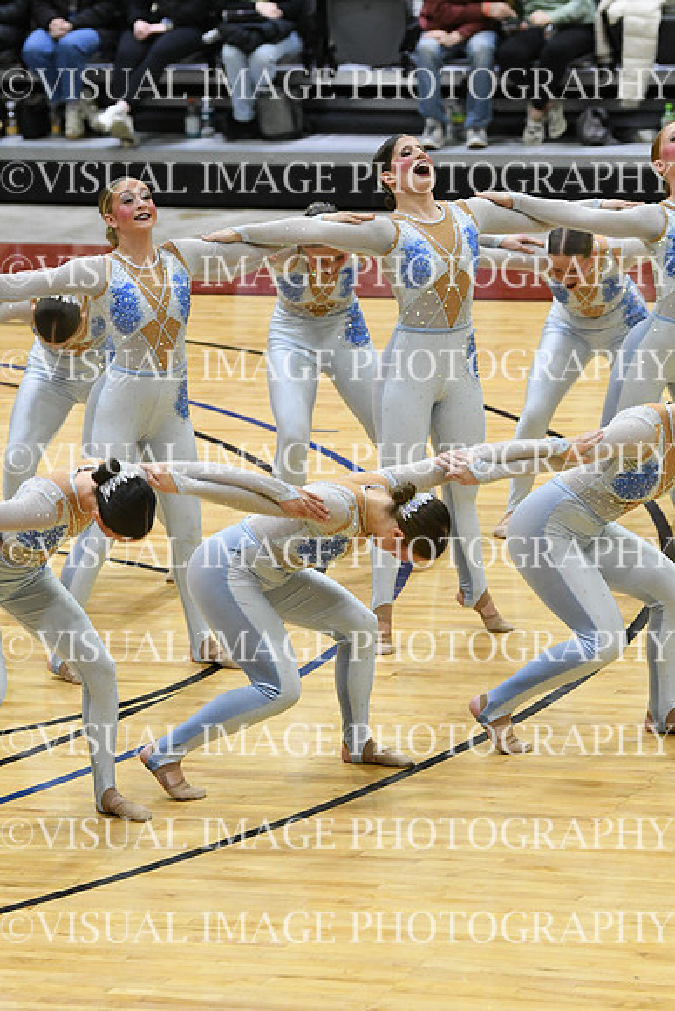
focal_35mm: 202
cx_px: 338
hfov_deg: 6.8
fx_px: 5677
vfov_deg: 10.2
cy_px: 506
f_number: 4
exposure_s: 1/400
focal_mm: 135
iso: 5000
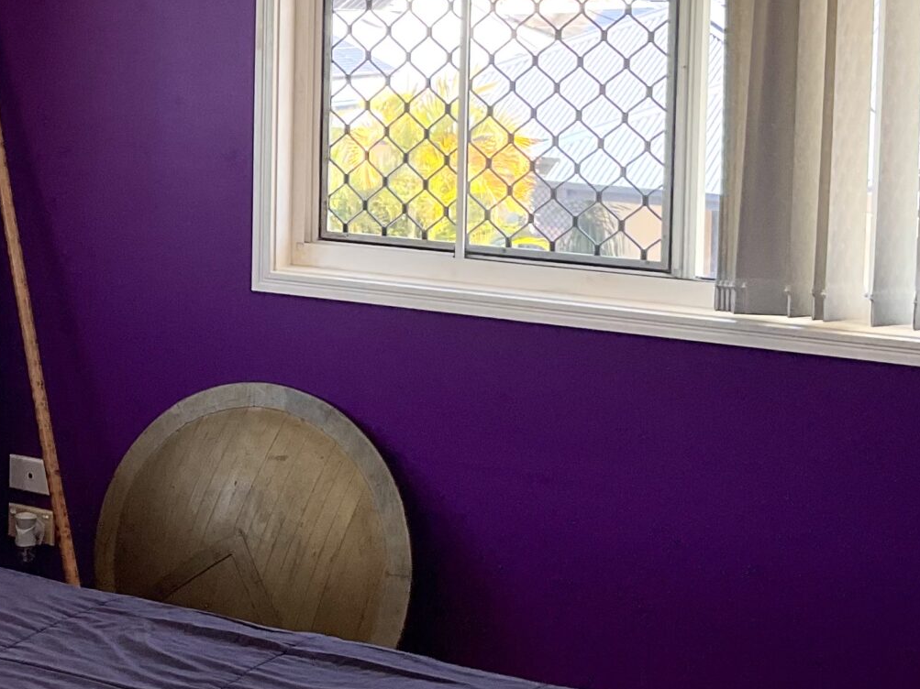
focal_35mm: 74
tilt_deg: -3.7
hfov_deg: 25.4
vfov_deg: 19.6
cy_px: 109
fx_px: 1966
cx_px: 60
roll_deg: -1.4
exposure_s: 1/147
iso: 16
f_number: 1.8
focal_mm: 3
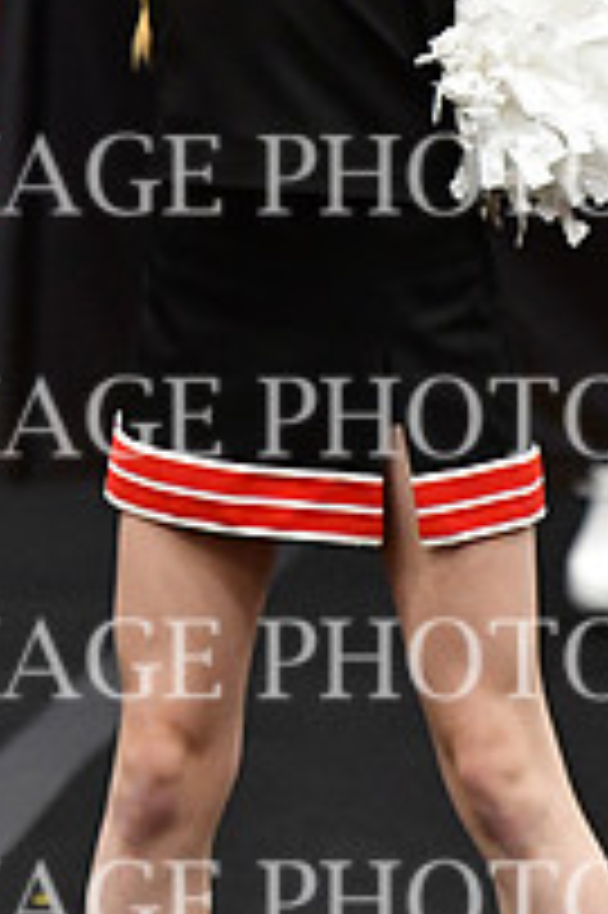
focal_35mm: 858
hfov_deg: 1.6
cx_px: 227
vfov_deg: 2.4
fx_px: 21771
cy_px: 54
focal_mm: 200
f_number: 3.5
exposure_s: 1/500
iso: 5000
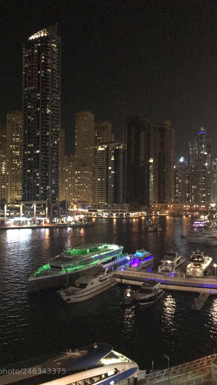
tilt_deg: +1.0
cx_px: 85
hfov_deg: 37.6
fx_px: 317
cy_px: 195
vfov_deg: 62.6
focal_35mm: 31
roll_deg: +0.1
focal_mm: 3.99
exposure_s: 1/17
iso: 800
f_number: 1.8
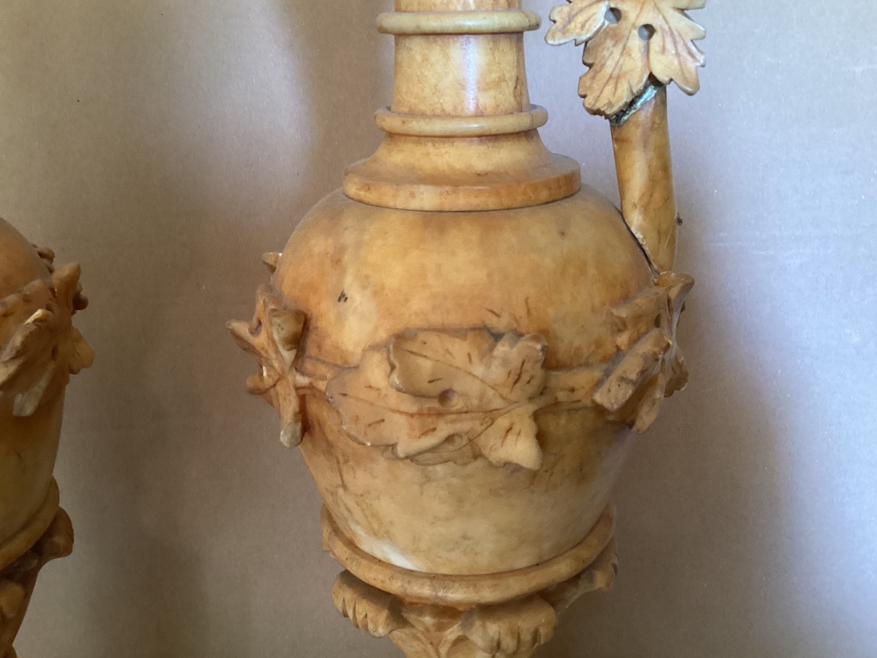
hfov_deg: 53.9
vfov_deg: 41.8
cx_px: 468
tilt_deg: -18.0
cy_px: 306
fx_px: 862
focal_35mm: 34
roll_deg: -0.8
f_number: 2.4
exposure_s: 1/33
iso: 320
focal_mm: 3.3
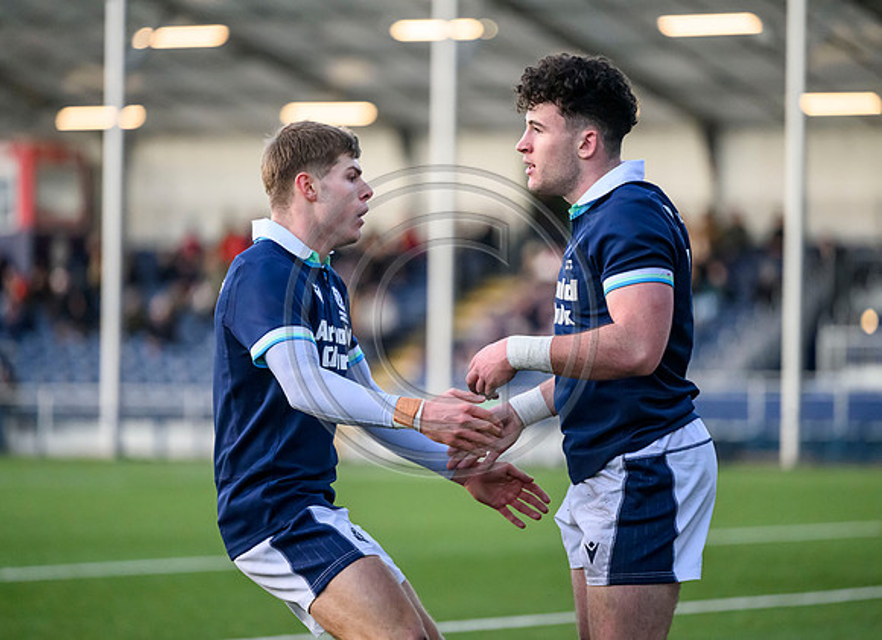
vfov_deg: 7.4
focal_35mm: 196
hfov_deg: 10.2
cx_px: 480
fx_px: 4943
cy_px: 320
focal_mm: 175
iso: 6400
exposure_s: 1/4000
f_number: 2.8
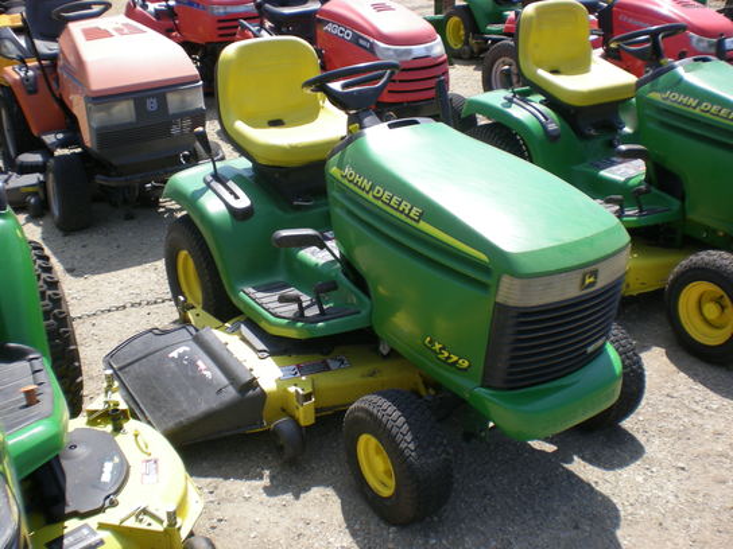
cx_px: 366
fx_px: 805
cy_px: 274
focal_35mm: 38
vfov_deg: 37.7
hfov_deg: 49.0
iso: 50
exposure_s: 1/220
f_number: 4.6
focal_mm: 6.3
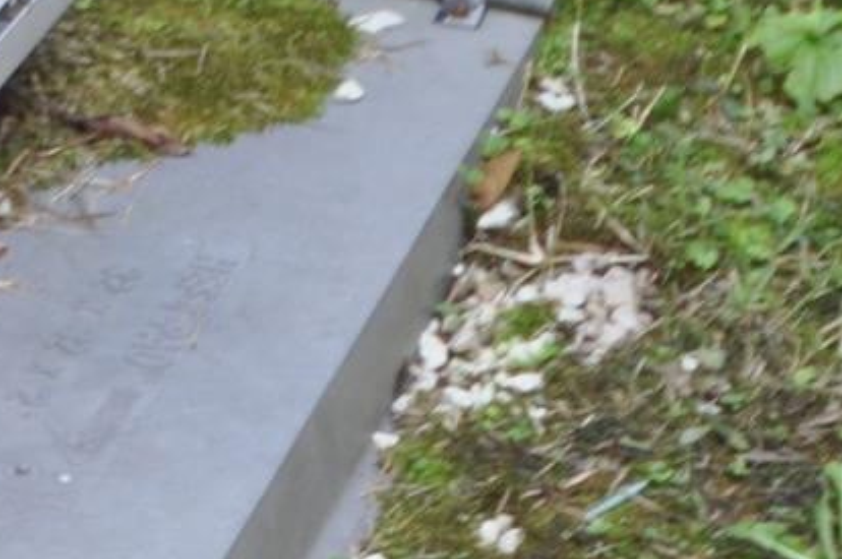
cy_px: -529
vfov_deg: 7.4
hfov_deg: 10.8
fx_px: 4158
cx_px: -681
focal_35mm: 178
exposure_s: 1/100
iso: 400
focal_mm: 24
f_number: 5
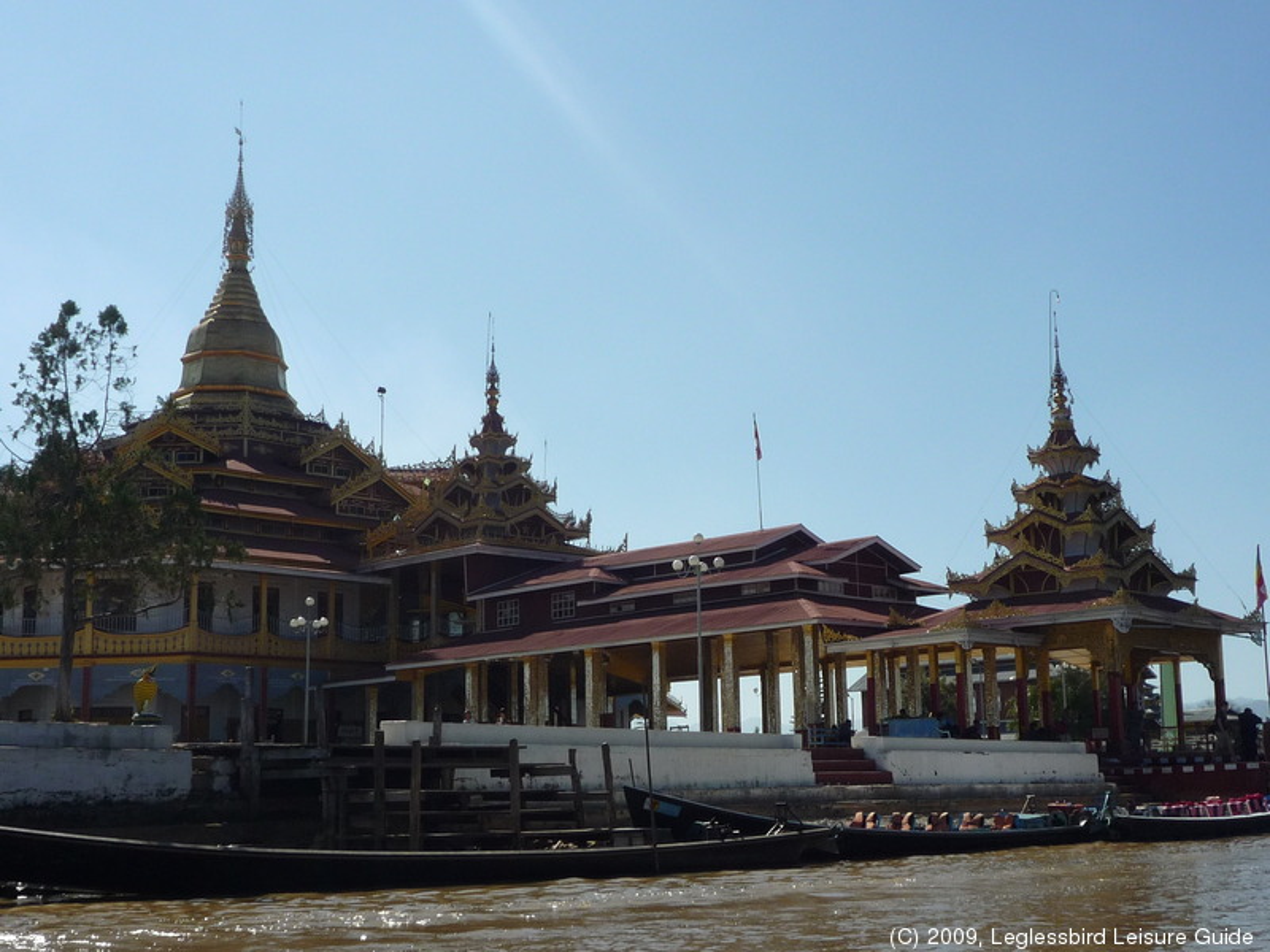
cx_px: 635
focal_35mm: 47
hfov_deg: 40.4
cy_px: 476
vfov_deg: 30.9
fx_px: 1724
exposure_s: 1/640
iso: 100
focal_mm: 5.8
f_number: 5.6
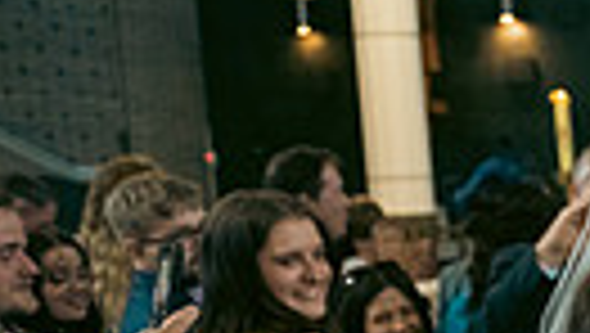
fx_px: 1738
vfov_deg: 10.7
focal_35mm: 111
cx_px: 1148
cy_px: 443
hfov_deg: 15.6
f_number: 3.5
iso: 1000
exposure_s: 1/160
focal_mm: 24
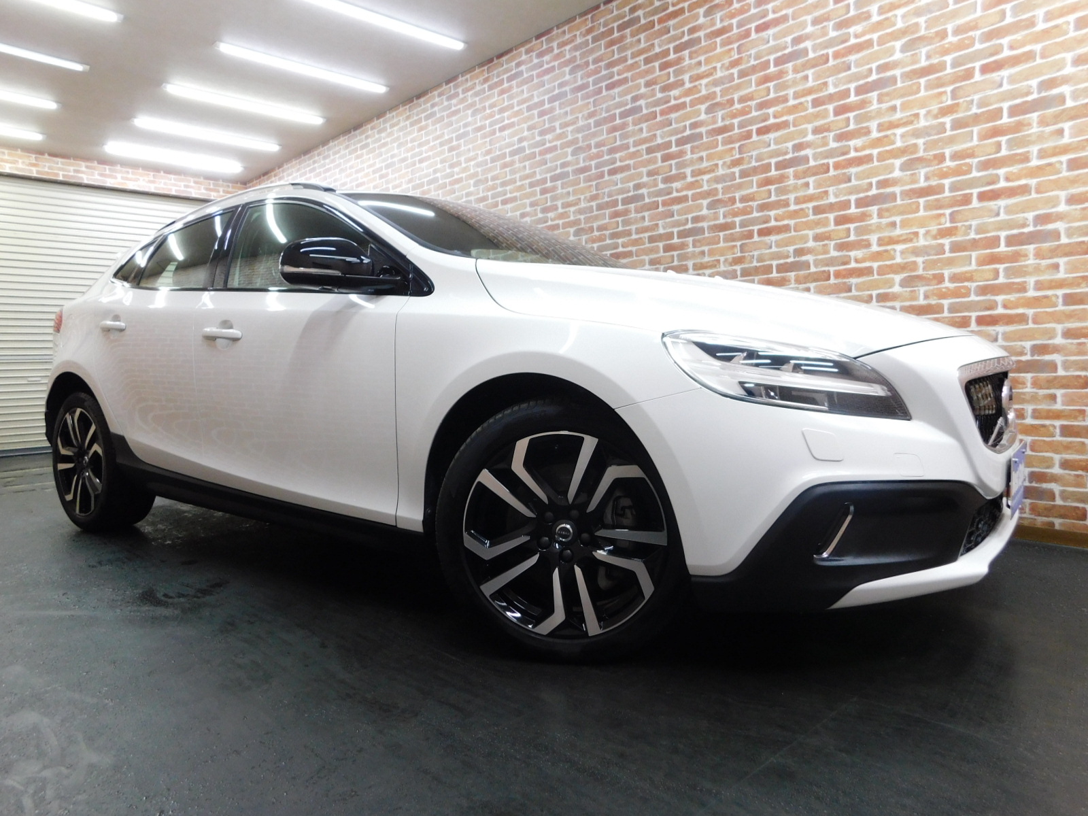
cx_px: 544
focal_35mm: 23
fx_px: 723
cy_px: 408
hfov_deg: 73.9
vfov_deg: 58.9
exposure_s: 1/30
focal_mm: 4
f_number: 3
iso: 250
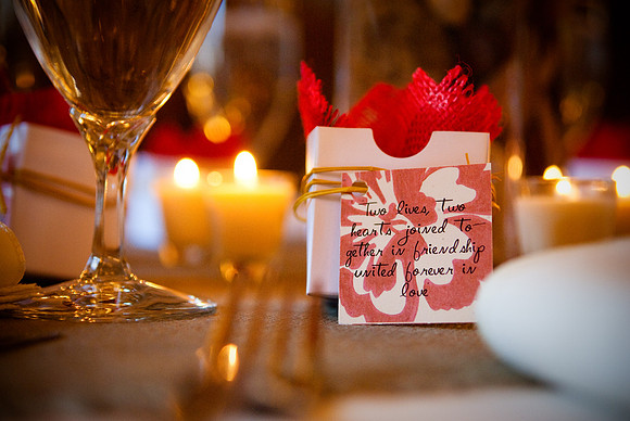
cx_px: 315
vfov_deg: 22.7
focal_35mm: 60
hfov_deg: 33.4
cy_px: 210
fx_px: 1051
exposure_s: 1/60
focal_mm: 40
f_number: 2.8
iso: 500
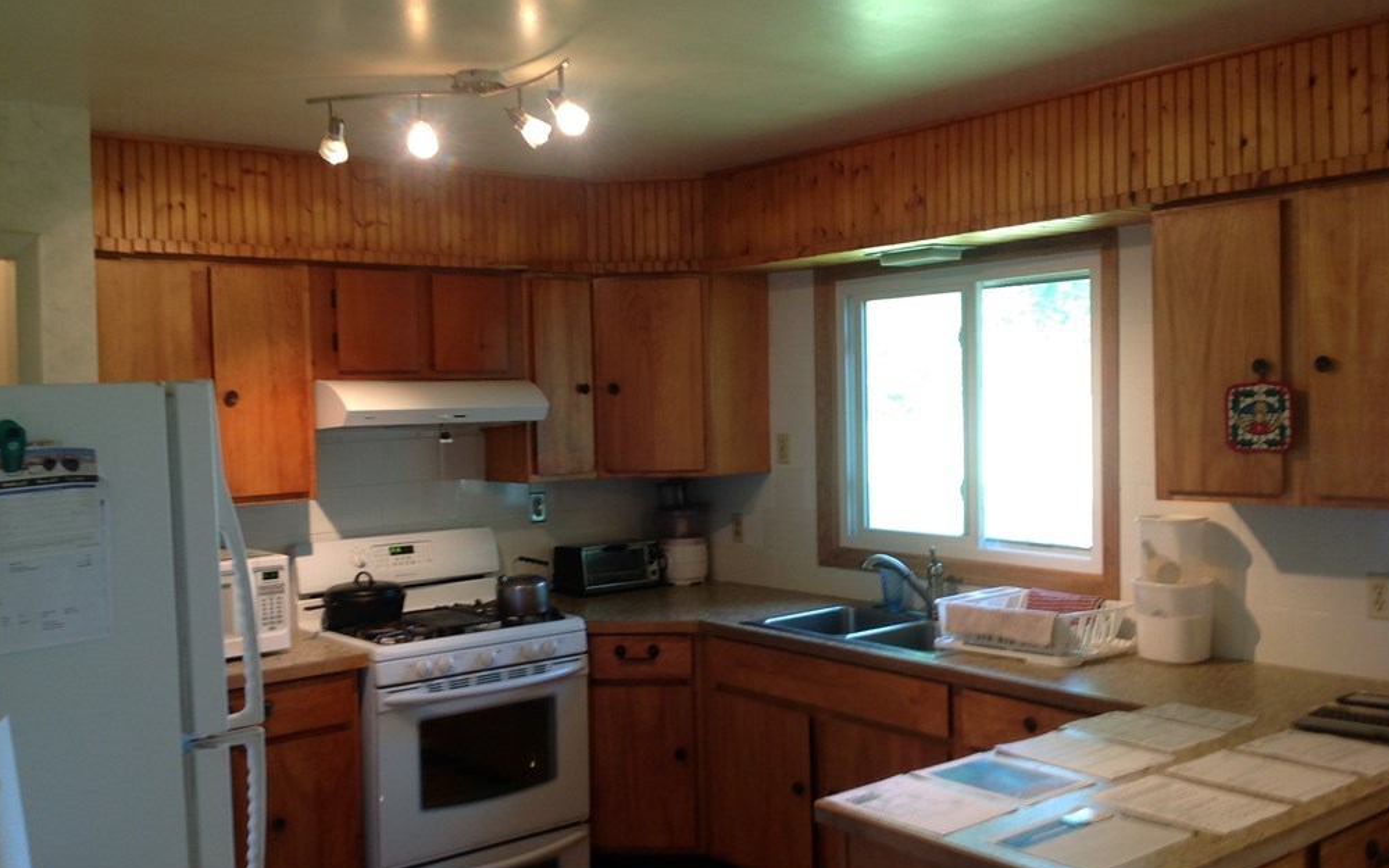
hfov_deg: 51.5
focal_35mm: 38
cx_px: 700
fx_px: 1438
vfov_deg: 33.6
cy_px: 442
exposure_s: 1/17
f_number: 2.4
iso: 64
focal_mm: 4.28
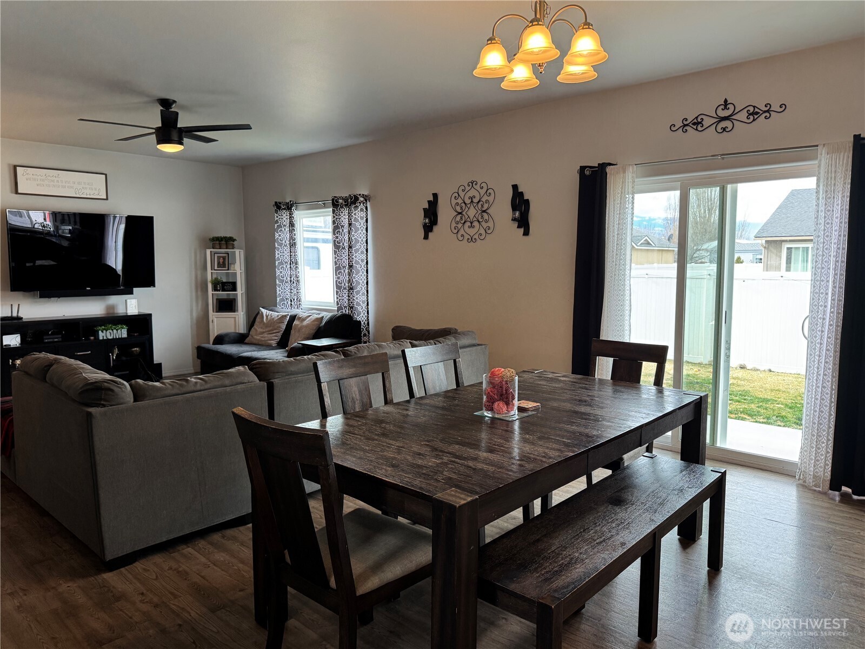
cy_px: 324
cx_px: 432
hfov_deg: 71.6
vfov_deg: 56.8
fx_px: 600
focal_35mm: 24
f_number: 1.78
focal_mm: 6.76
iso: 125
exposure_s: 1/120
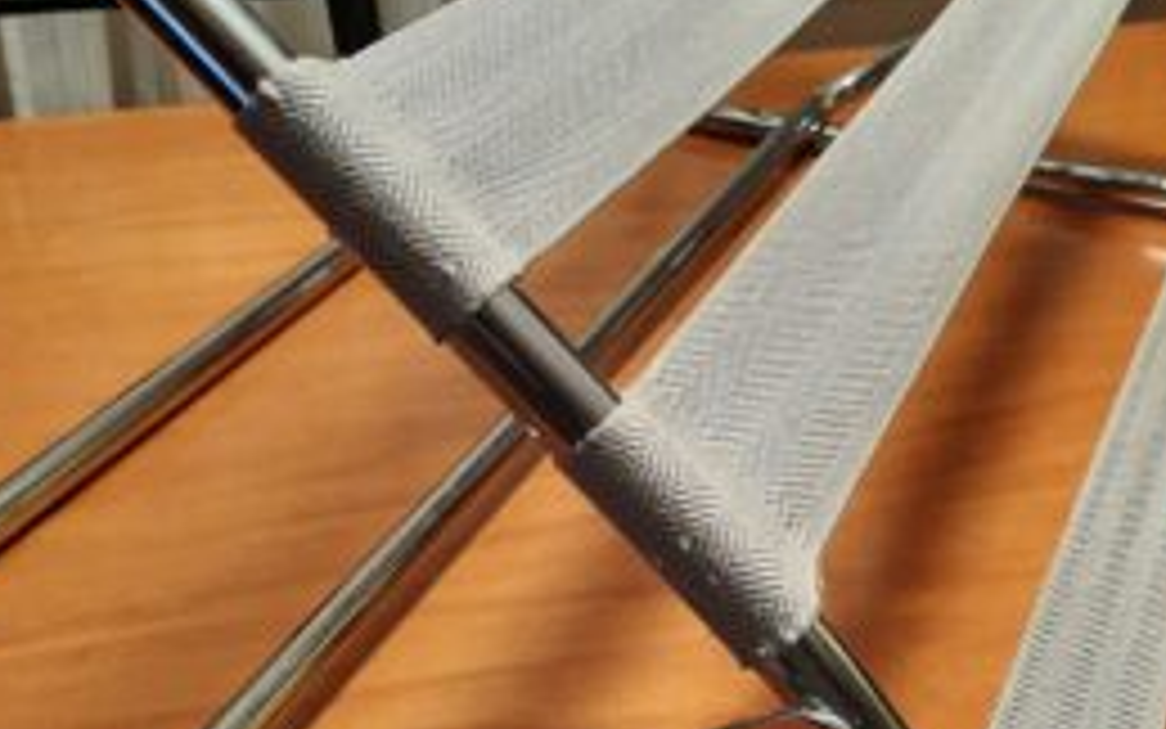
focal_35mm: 41
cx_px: 621
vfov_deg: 31.1
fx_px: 1303
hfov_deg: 48.2
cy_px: 468
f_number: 2
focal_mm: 4.6
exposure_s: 1/33
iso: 320
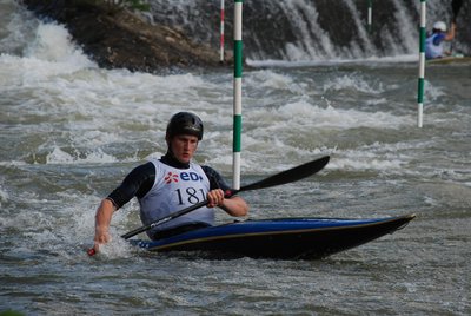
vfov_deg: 6.8
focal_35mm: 202
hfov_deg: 10.1
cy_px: 158
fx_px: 2653
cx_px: 236
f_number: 5.6
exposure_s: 1/320
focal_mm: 135
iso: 200
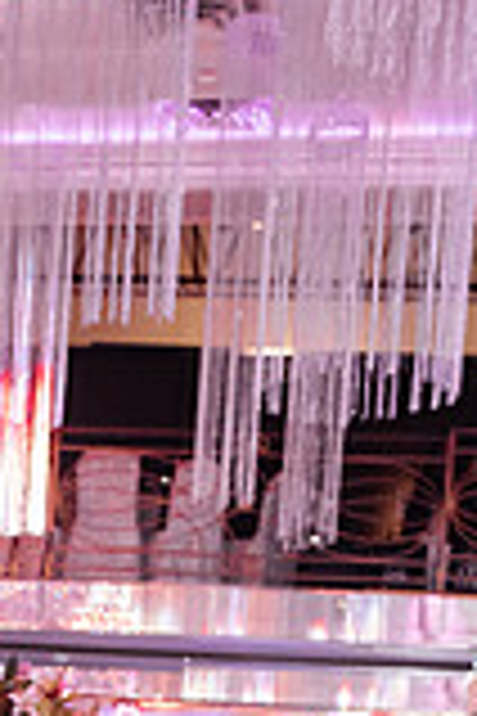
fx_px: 1967
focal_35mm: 99
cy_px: 1000
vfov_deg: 18.7
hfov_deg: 13.3
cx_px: -153
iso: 2000
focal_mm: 35
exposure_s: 1/200
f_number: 3.5
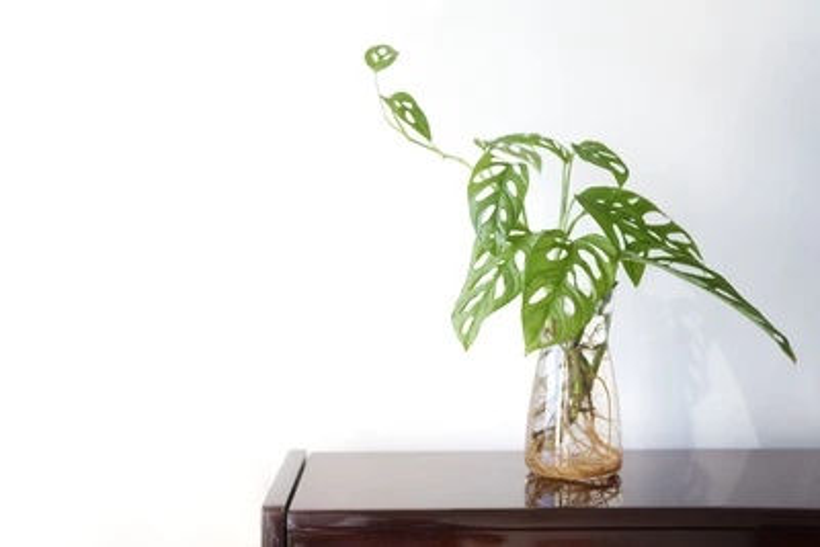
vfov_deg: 27.0
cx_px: 410
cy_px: 274
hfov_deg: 39.6
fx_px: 1139
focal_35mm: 50
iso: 250
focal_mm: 50
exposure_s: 1/500
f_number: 1.8
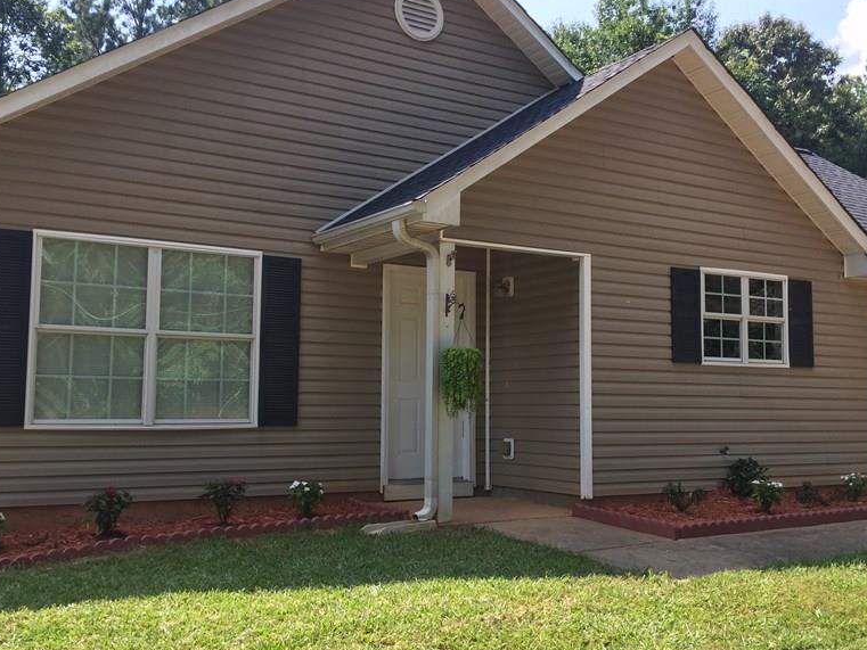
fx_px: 977
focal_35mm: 39
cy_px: 348
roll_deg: -1.5
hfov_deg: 47.8
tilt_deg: +3.2
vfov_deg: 36.8
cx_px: 457
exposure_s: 1/659
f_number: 2.2
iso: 32
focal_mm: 4.15
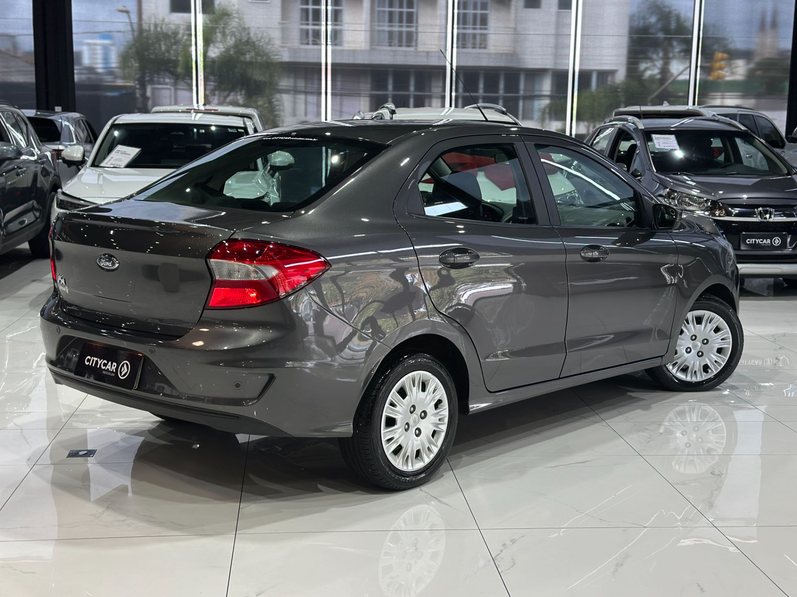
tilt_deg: -10.4
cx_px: 398
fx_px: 1105
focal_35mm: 48
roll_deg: -1.3
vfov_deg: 30.3
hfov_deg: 39.7
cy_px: 298
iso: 160
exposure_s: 1/120
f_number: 1.78
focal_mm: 6.86
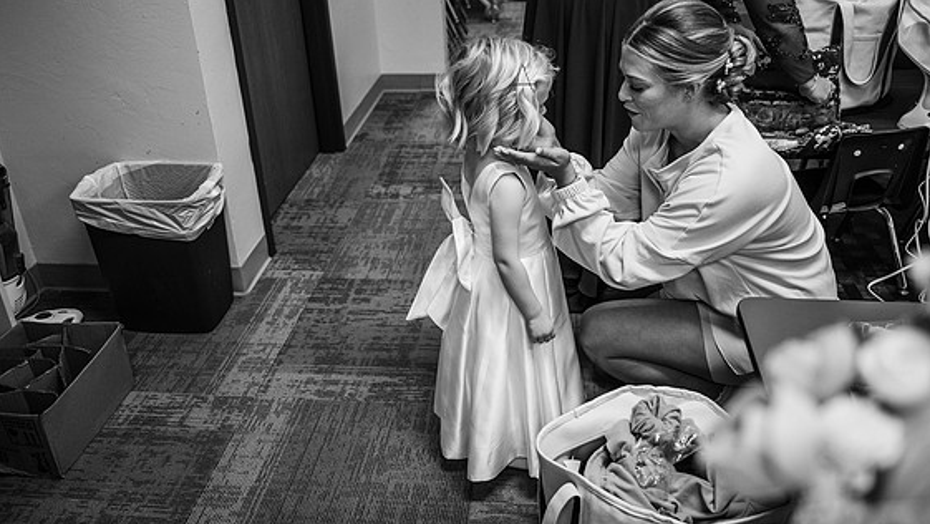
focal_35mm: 33
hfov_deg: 59.5
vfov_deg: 35.6
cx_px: 466
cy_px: 211
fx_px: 814
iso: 2000
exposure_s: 1/320
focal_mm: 30.5
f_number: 2.8
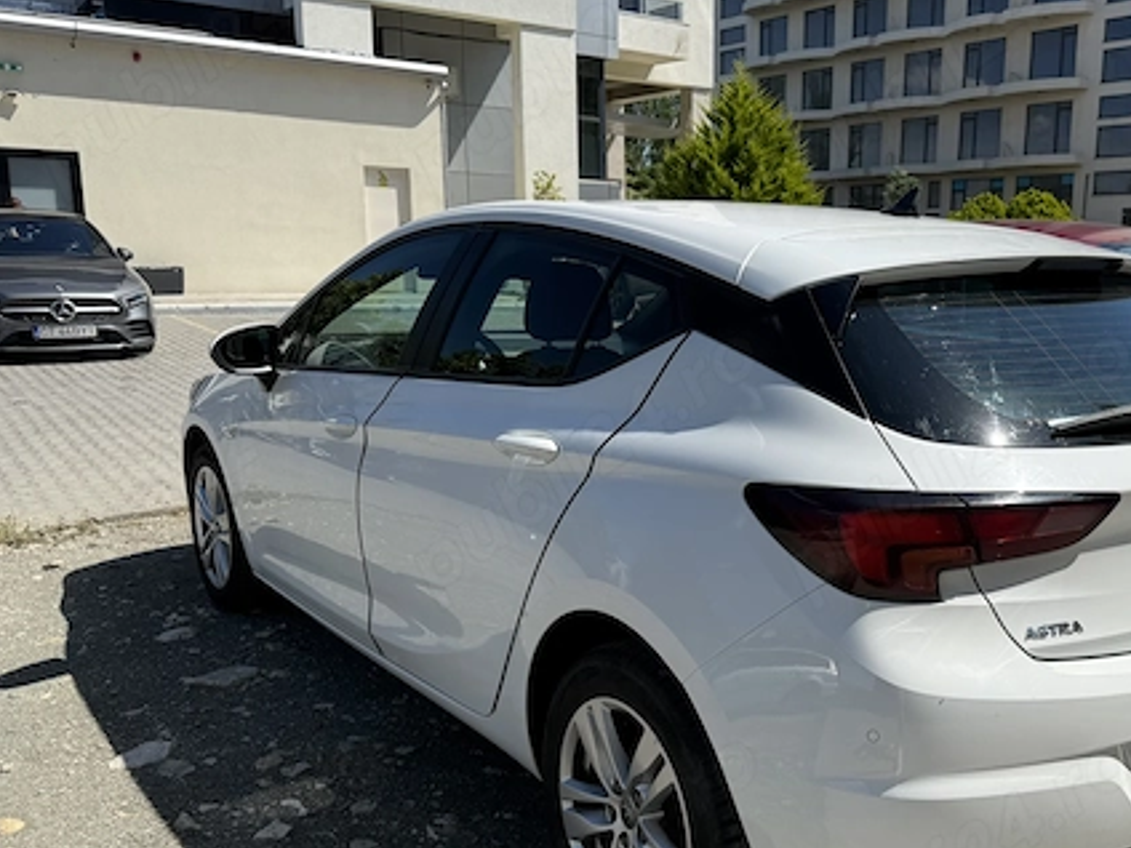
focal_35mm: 34
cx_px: 771
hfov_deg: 52.7
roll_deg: -1.6
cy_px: 491
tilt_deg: -11.6
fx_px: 1111
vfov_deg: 41.7
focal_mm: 6.76
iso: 80
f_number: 1.78
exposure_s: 1/6173
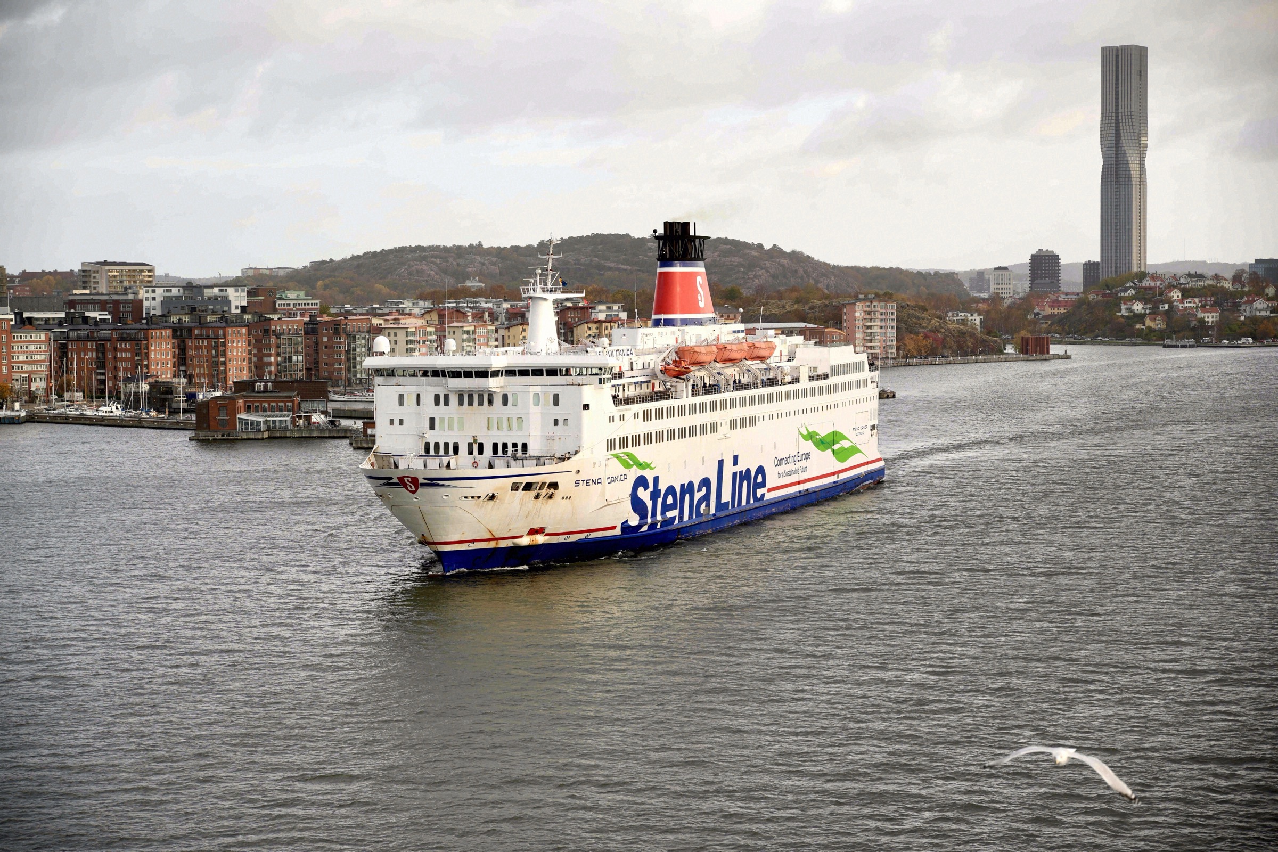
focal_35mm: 70
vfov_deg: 19.5
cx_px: 639
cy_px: 426
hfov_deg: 28.8
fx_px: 2485
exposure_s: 1/320
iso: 100
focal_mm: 70
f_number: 4
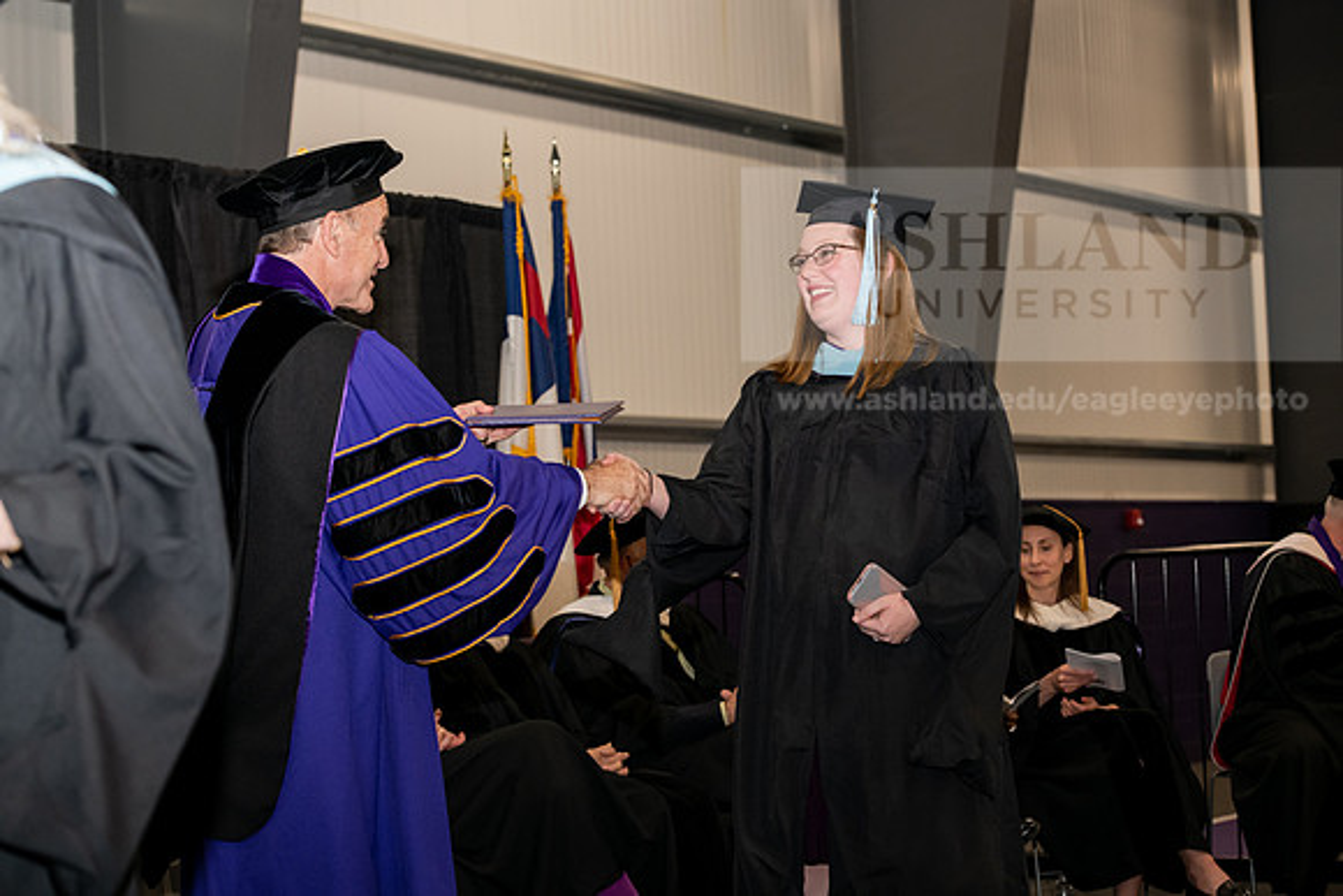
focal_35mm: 80
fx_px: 2985
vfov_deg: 17.1
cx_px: 672
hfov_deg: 25.4
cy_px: 448
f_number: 5.6
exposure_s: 1/200
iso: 1600
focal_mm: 80
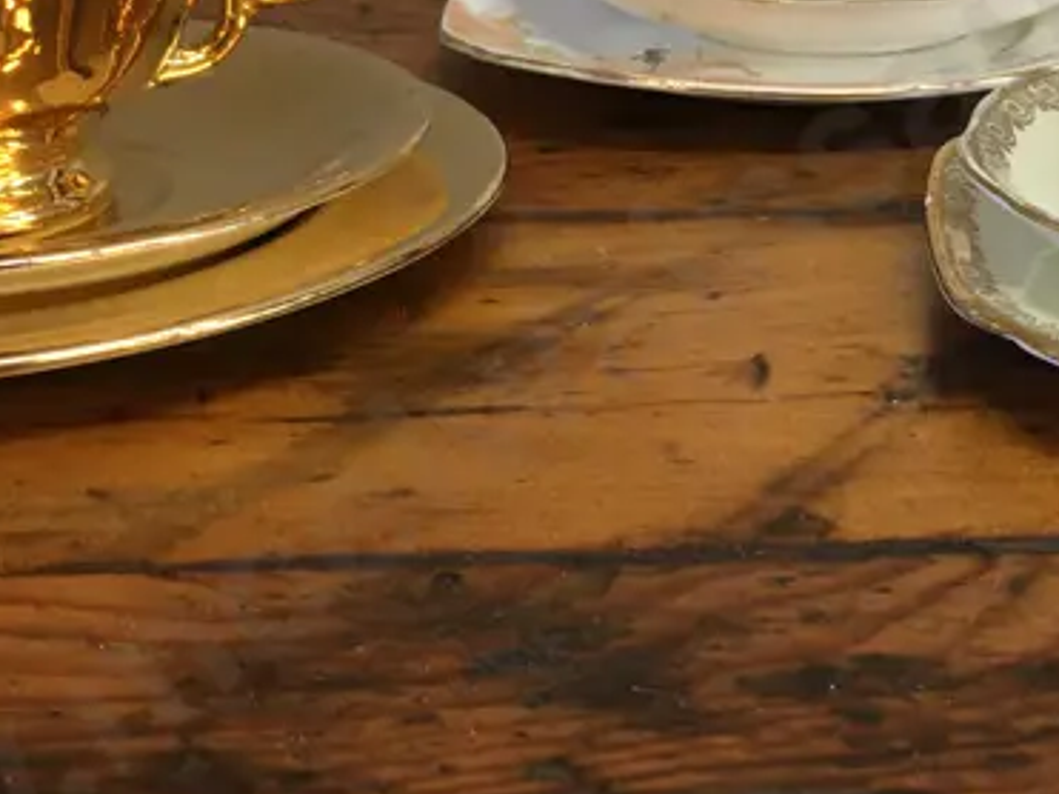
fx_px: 2447
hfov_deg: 24.1
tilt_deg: -16.7
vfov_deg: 18.3
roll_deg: -0.1
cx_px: 819
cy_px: 180
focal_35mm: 80
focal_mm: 4.15
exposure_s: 1/17
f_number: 2.2
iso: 40
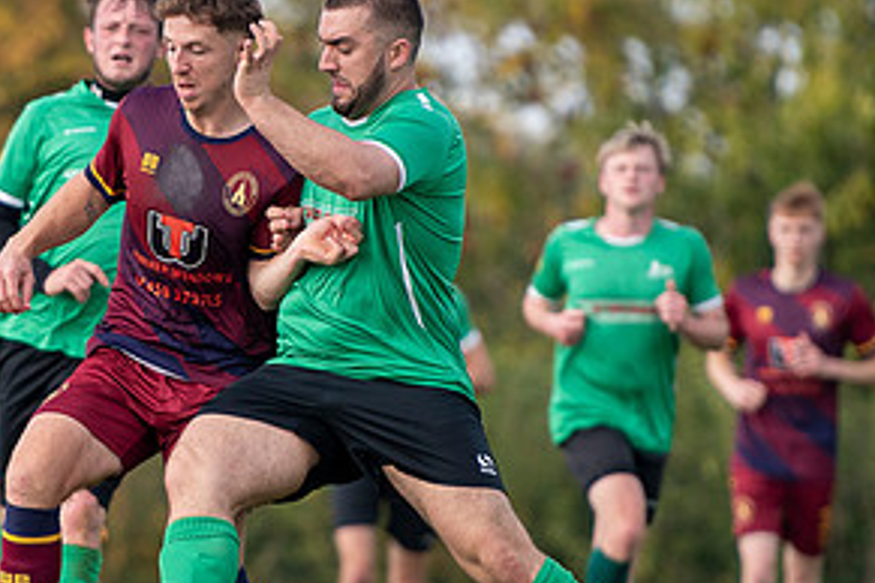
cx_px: 164
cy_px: 305
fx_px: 19321
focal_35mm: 795
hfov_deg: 2.6
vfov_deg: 1.7
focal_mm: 200
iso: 320
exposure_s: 1/2000
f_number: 2.8
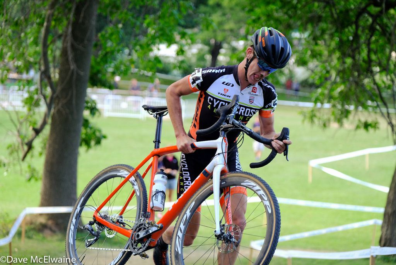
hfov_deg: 16.3
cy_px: 132
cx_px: 198
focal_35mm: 126
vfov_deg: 10.9
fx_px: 1387
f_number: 2.8
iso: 1600
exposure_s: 1/1000
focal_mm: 83.8
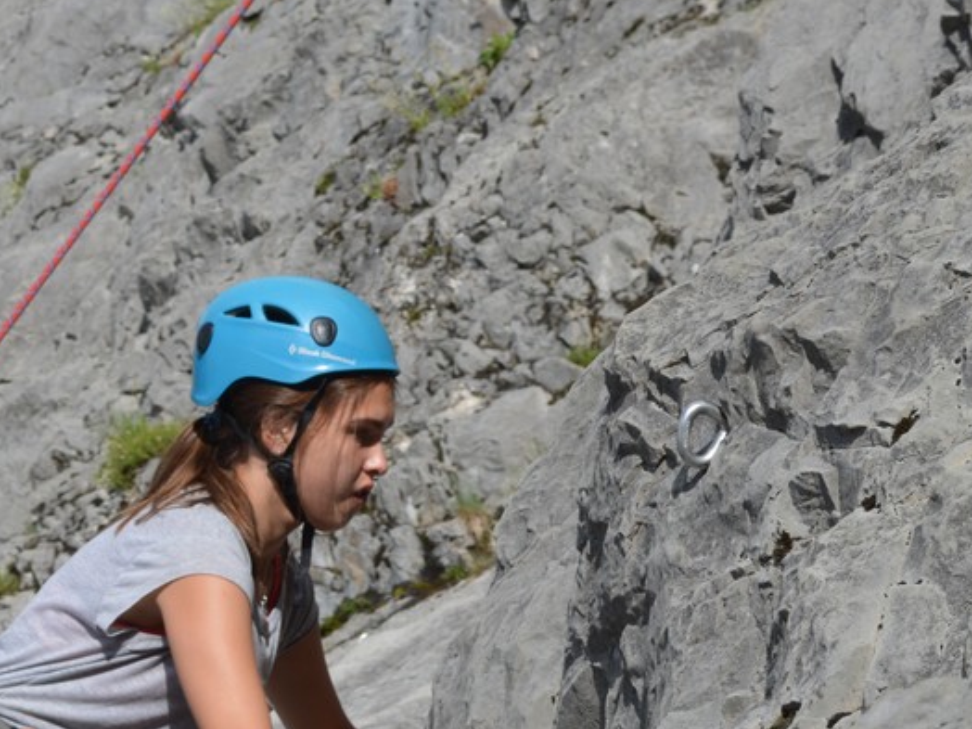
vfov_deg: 9.6
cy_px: 504
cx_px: 339
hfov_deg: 12.7
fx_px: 4351
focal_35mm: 155
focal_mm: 55
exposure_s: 1/125
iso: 100
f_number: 13
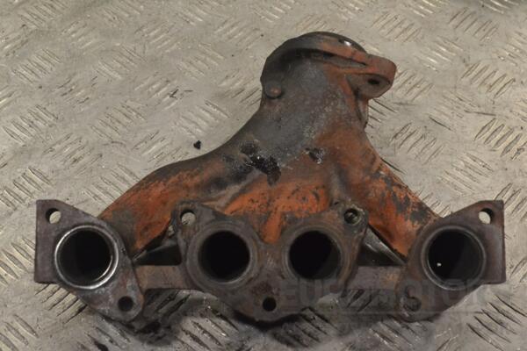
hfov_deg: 28.1
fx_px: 1054
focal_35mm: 72
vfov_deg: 18.9
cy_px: 176
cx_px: 264
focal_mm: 48
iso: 3200
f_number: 10
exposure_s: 1/400
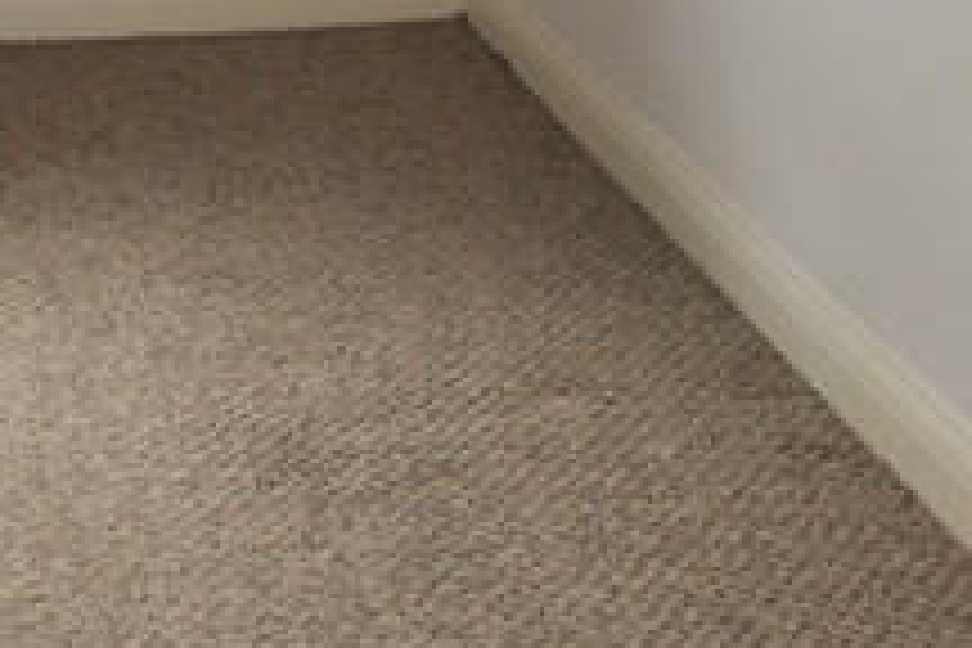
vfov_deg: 15.4
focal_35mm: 71
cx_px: -180
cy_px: -644
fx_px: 1917
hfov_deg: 25.6
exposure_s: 1/200
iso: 400
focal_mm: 10
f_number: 3.5
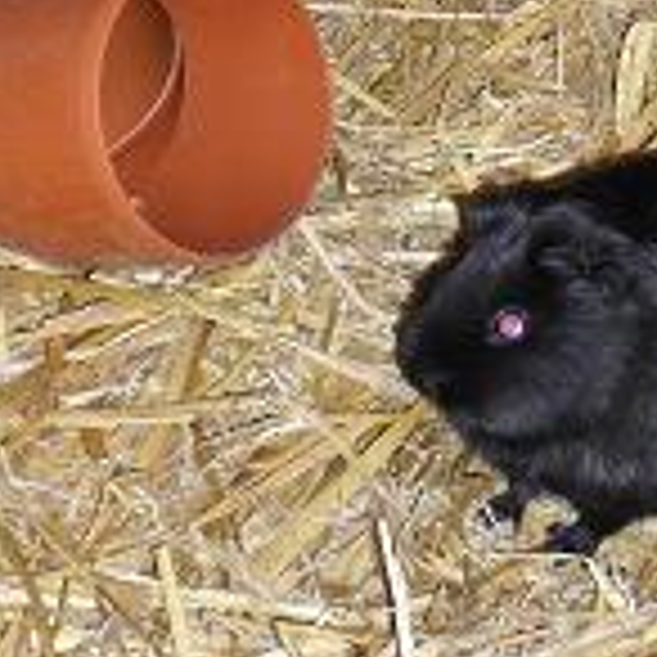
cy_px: -56
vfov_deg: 11.8
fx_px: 3135
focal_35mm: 146
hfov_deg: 12.0
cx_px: 392
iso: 200
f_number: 4.6
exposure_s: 1/60
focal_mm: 11.7
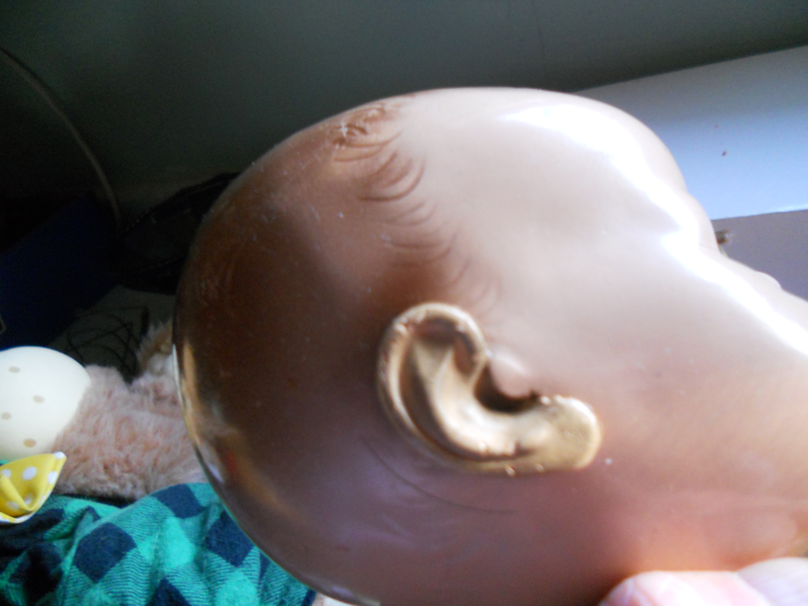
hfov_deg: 65.3
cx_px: 404
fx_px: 630
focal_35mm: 27
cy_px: 303
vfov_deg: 51.4
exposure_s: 1/25
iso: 400
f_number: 3.2
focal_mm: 4.9
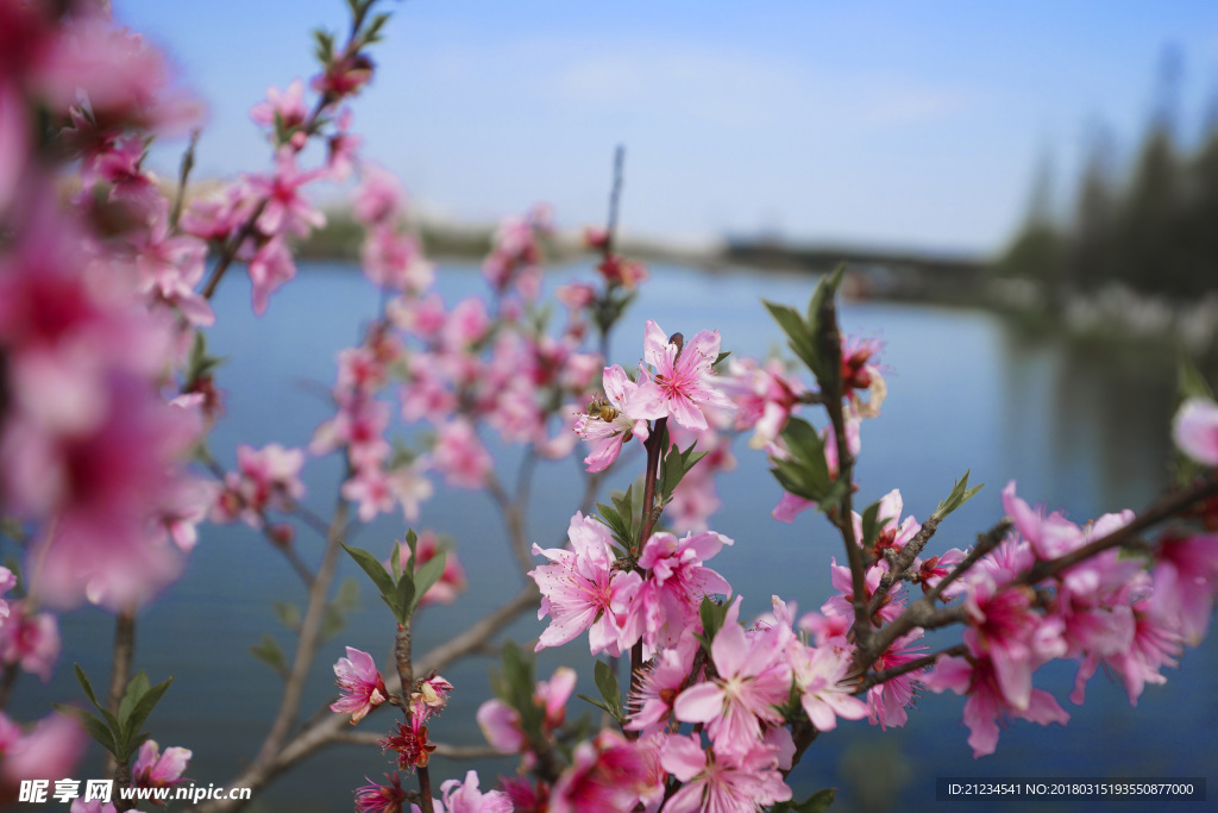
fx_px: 1184
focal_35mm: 35
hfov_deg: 54.4
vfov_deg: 37.9
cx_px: 609
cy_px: 406
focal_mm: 35
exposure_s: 1/1250
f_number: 2.8
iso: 100
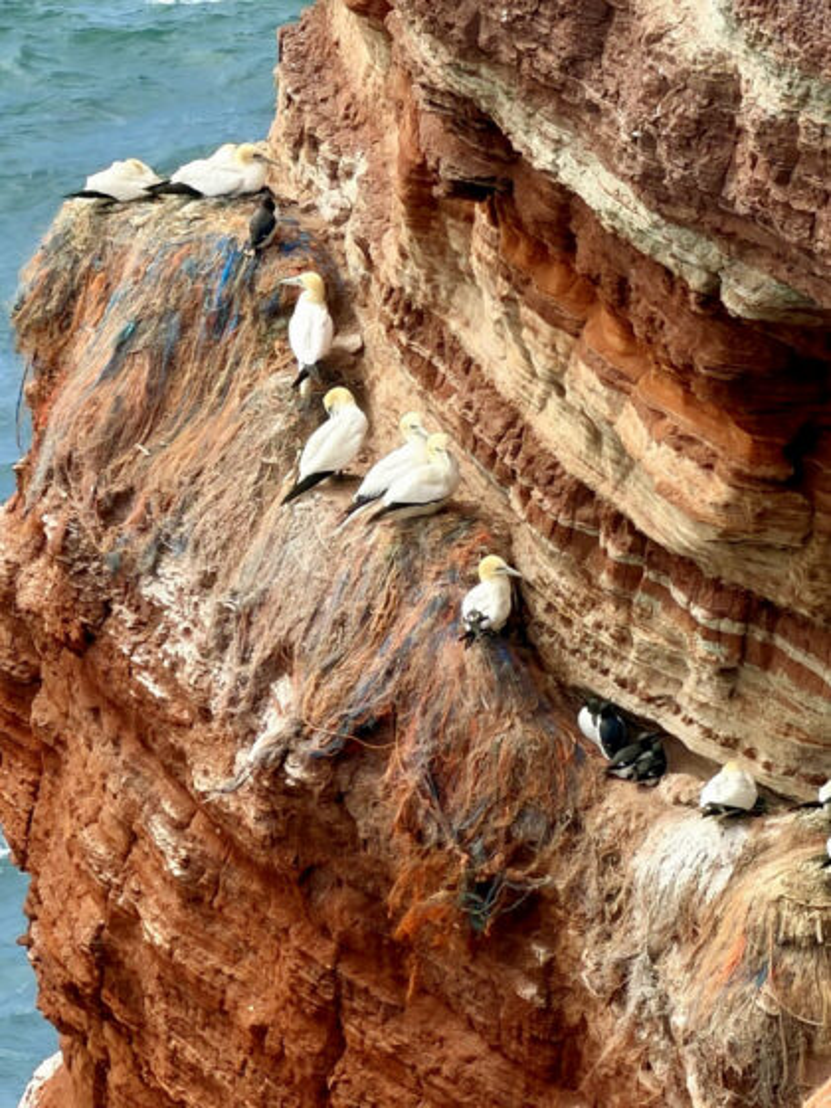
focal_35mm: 200
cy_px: 554
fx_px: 6402
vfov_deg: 9.9
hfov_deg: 7.4
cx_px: 416
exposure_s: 1/639
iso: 32
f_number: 2.8
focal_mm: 16.89
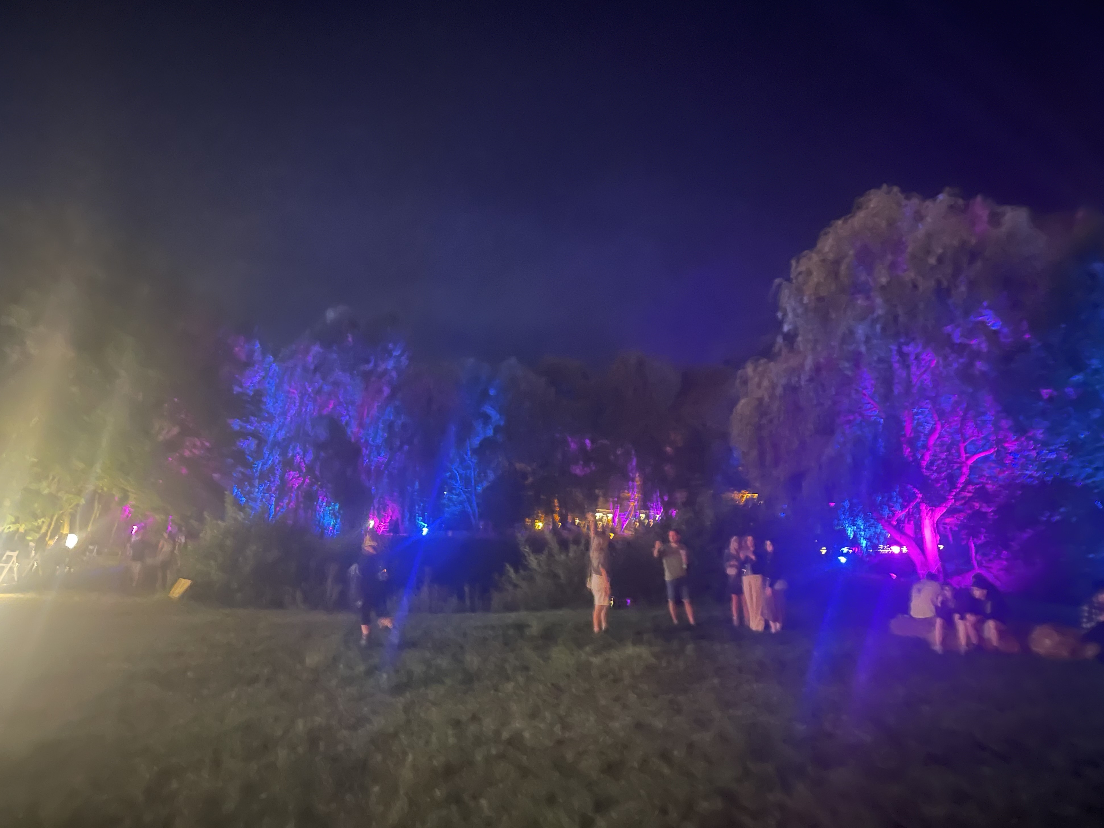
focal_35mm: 26
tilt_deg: +8.8
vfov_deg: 53.1
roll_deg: -1.1
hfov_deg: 67.3
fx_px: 829
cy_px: 399
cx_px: 533
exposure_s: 1/9
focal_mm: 5.1
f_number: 1.6
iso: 2500
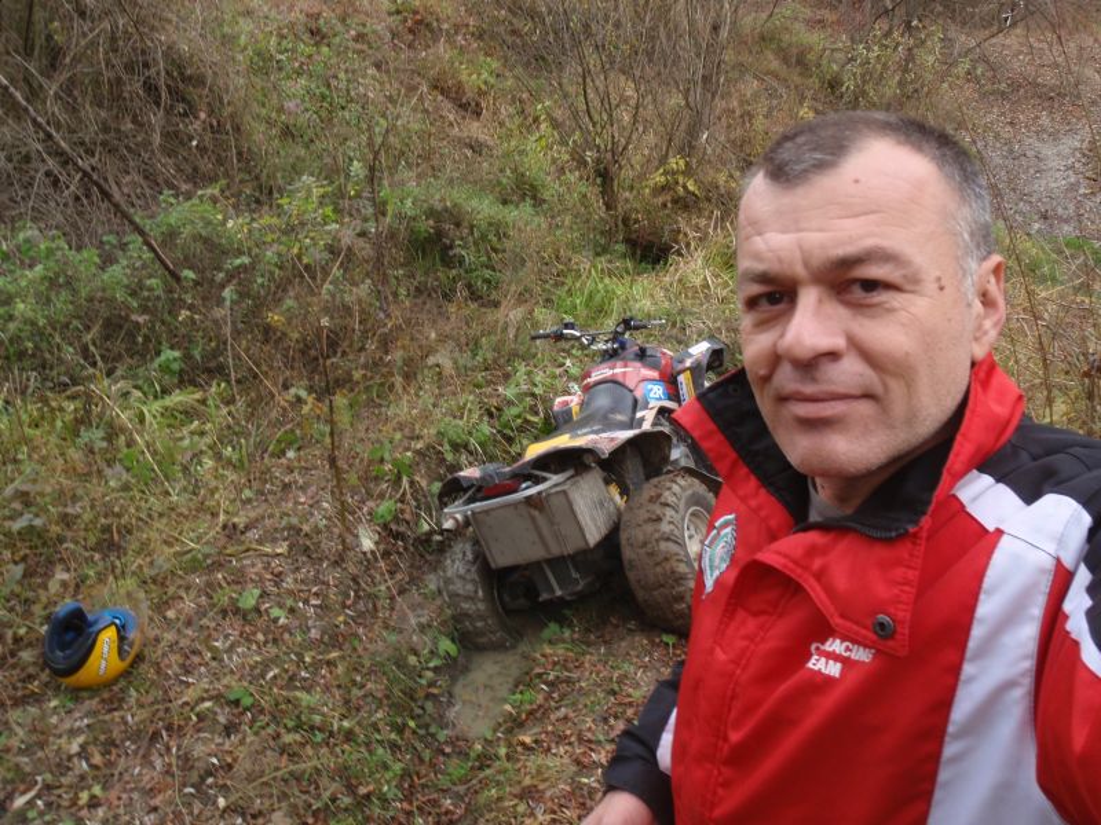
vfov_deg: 49.7
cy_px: 412
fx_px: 891
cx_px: 550
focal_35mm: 28
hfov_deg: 63.4
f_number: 3.5
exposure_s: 1/40
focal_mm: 5
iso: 64
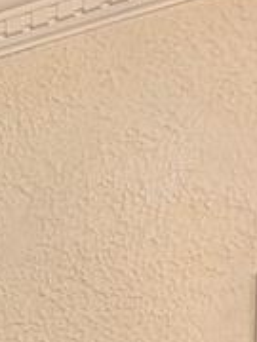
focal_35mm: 160
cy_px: 963
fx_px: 1584
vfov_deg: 9.9
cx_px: -460
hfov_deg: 8.2
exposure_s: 1/20
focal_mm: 6.9
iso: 29
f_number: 1.68
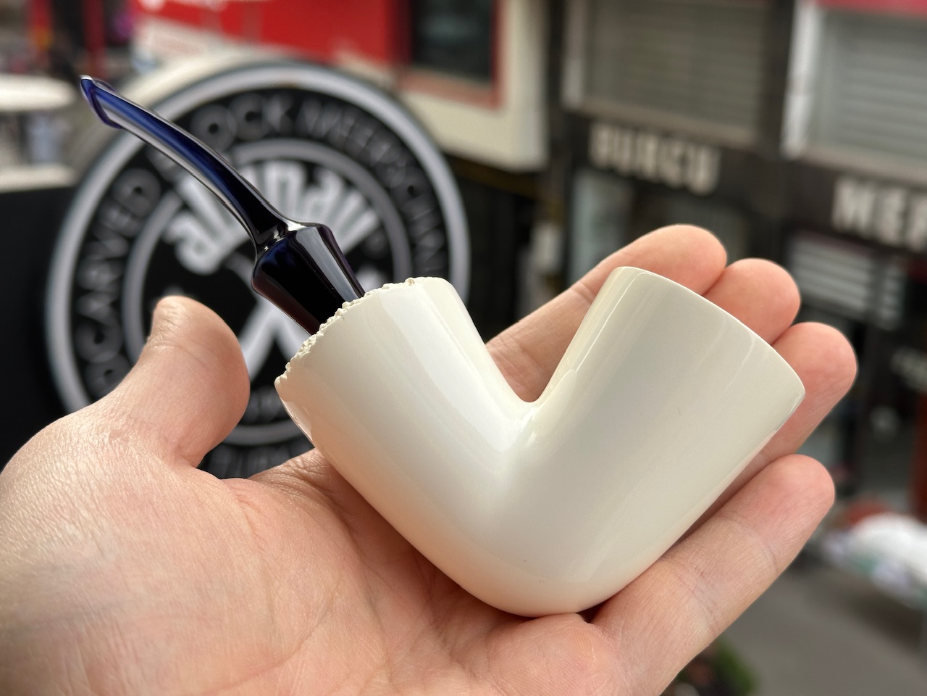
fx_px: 1285
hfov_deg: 39.7
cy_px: 348
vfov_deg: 30.3
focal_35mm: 48
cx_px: 464
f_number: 1.78
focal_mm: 6.86
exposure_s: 1/803
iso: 64
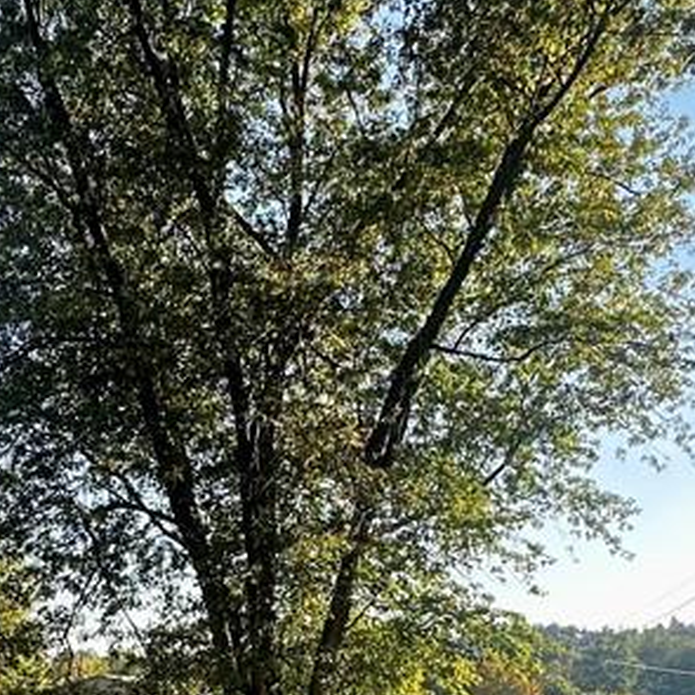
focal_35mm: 43
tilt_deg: -1.3
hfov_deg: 38.7
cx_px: 229
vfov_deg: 34.9
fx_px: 977
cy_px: 723
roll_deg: +0.7
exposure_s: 1/352
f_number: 2.2
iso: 40
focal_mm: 2.22
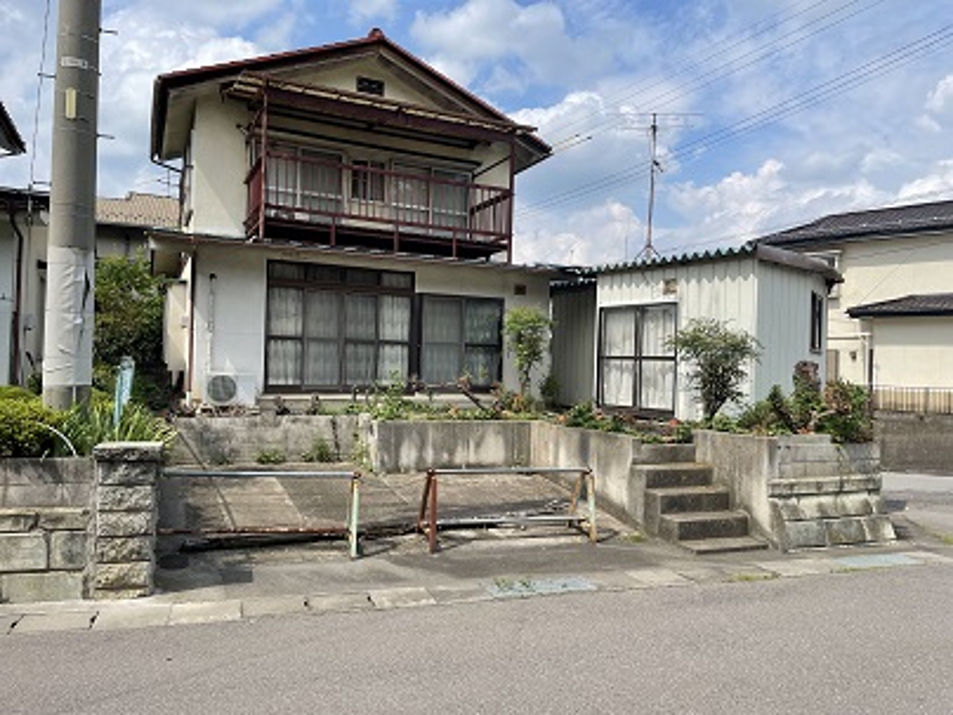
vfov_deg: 53.1
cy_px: 358
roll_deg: -1.3
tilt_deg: +0.4
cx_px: 476
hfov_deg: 67.3
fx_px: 716
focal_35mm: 26
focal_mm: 4.2
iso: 32
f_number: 1.6
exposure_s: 1/4292
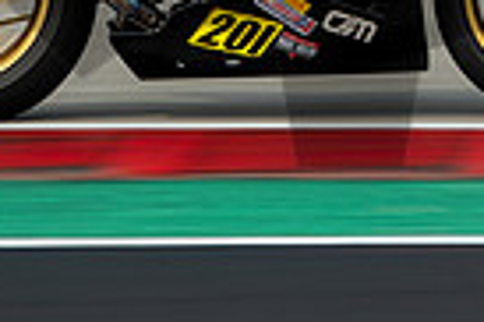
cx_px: 350
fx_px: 8540
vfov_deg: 2.2
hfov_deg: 3.2
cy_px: -264
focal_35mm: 636
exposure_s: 1/200
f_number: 5
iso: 160
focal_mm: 100
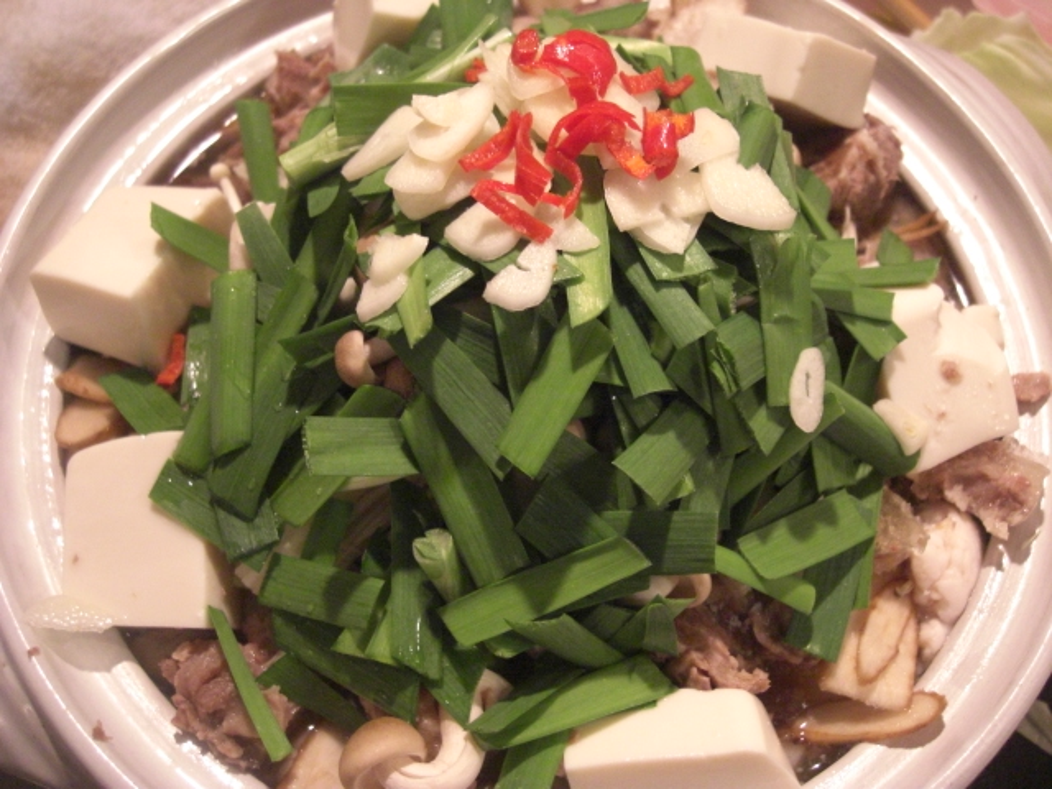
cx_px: 526
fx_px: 1155
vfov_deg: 37.7
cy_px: 394
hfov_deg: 49.0
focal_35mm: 38
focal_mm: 7.9
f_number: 2.8
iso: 800
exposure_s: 1/30
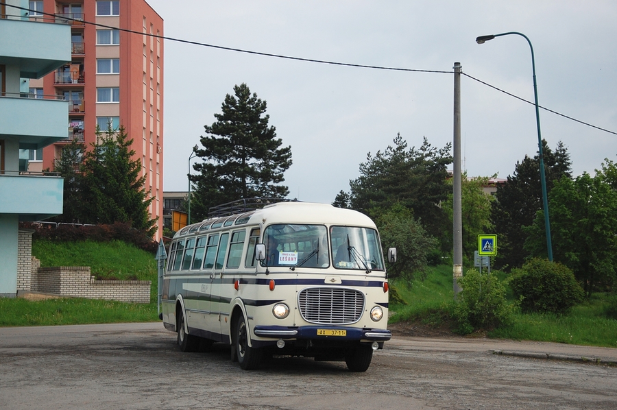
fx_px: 1233
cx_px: 308
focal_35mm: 72
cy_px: 205
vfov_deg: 18.9
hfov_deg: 28.1
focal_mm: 48
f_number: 5
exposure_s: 1/1000
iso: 360
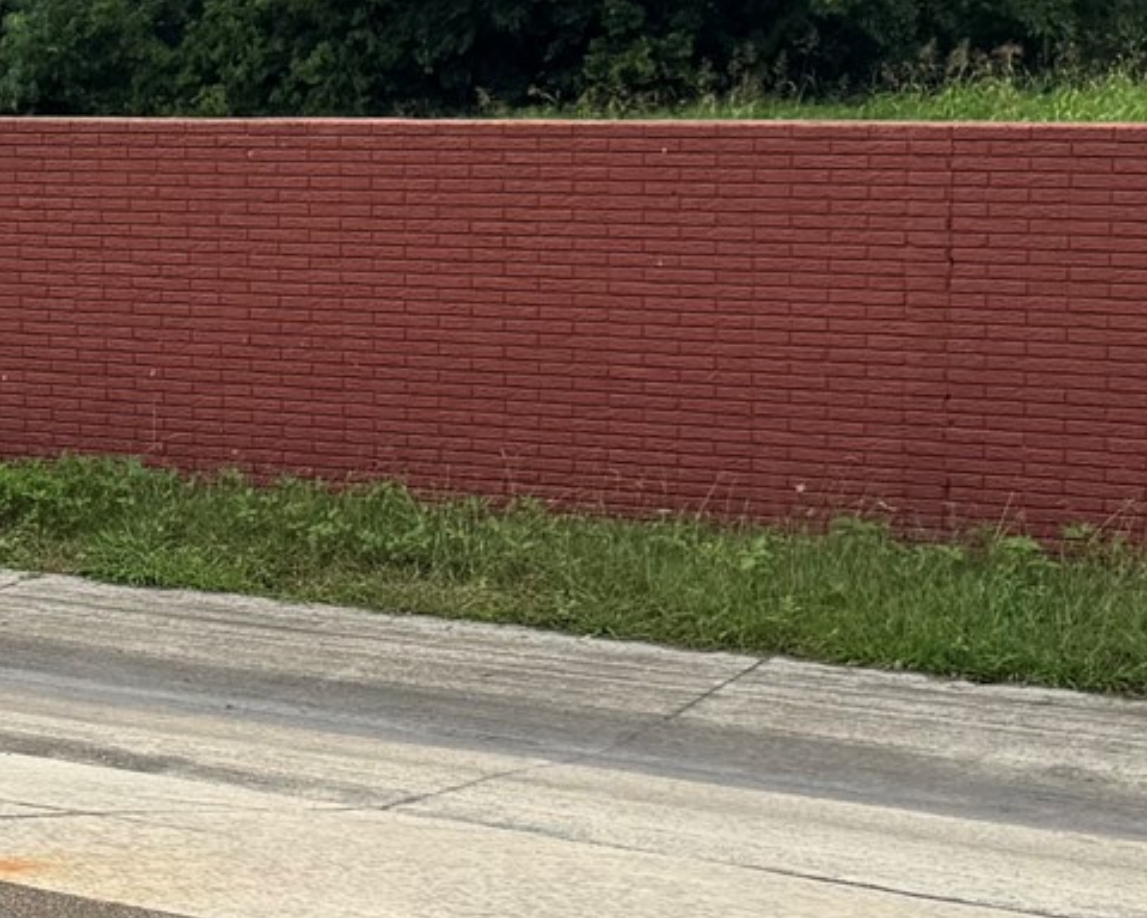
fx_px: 3395
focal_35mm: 100
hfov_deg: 17.7
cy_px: 497
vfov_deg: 15.4
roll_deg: +0.3
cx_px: -423
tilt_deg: -7.9
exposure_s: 1/1425
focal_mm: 6.76
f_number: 1.78
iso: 80
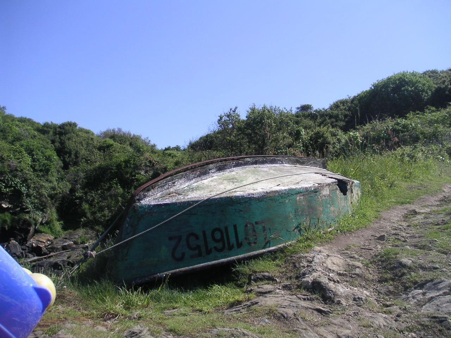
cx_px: 226
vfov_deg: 37.7
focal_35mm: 38
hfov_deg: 49.0
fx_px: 495
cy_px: 169
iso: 50
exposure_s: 1/180
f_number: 6.7
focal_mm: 6
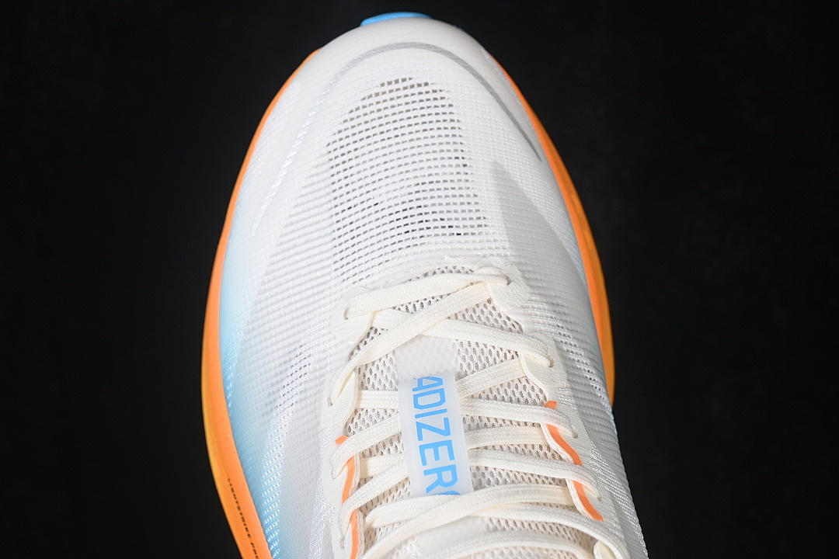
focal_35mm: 75
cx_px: 420
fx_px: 1748
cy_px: 280
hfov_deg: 27.0
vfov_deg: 18.2
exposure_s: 1/80
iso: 160
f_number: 7.1
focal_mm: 50
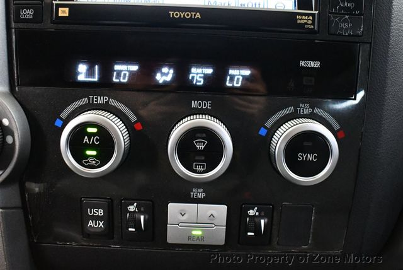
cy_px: 135
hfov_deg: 48.4
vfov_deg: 33.5
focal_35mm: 40
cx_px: 202
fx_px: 448
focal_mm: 20
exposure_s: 1/60
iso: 7200
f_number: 3.8
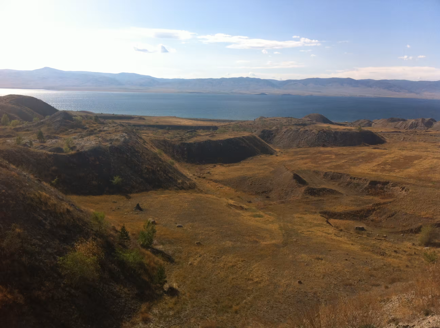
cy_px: 164
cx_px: 220
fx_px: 444
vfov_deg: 40.6
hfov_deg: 52.7
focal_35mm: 35
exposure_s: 1/1508
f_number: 2.8
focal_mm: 3.85
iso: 80
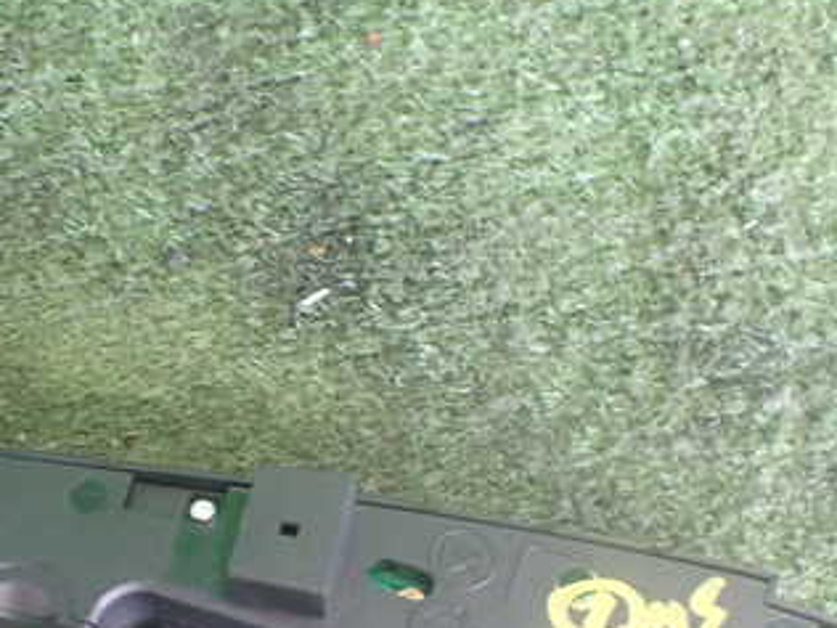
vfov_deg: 24.9
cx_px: 286
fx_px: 1378
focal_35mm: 57
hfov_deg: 33.5
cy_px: 559
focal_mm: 5.4
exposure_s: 1/50
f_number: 2.3
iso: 800
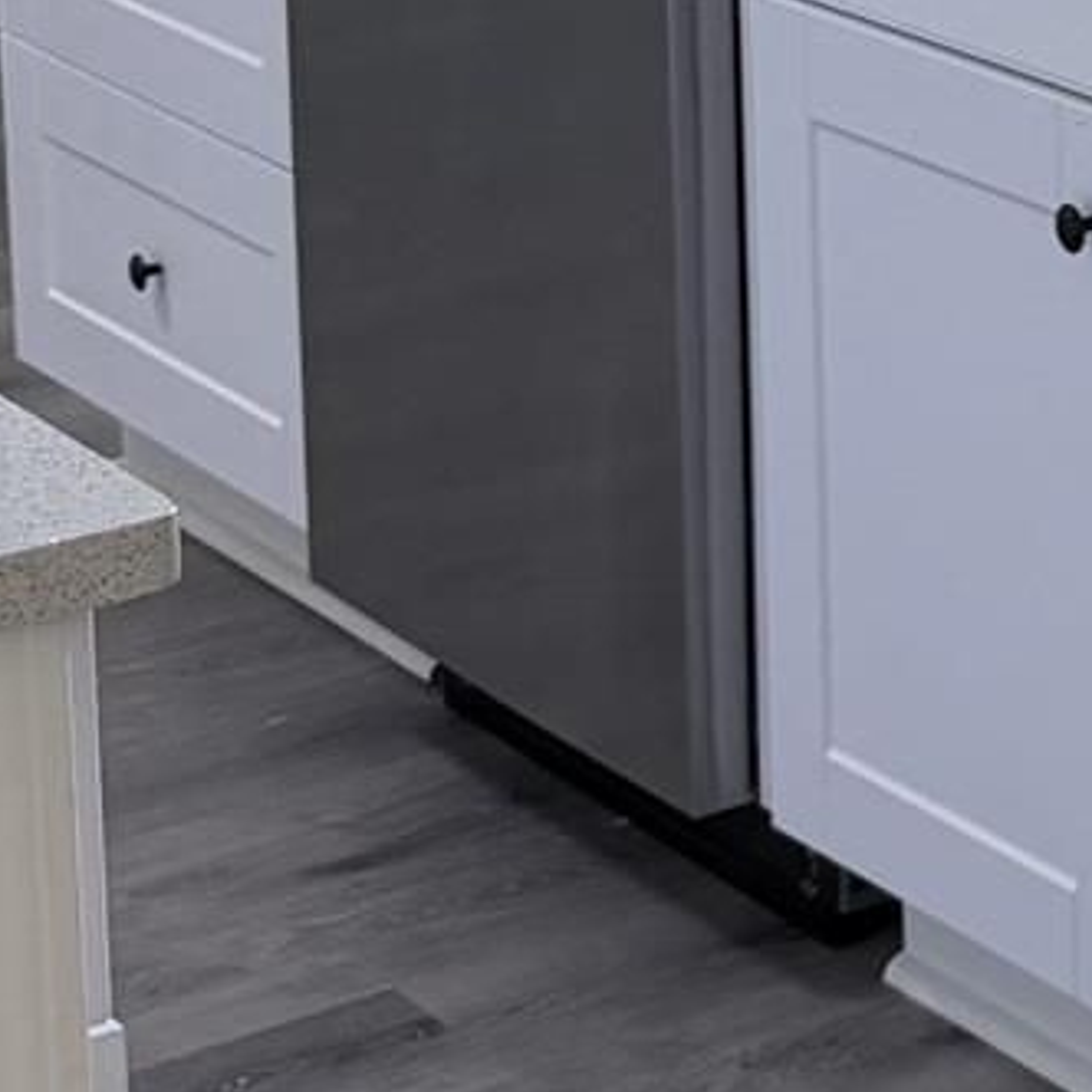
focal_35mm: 147
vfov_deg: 11.3
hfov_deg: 10.8
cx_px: 2260
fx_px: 5246
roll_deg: -0.4
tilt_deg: -8.6
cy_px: -664
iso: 125
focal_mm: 6.76
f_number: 1.78
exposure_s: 1/120
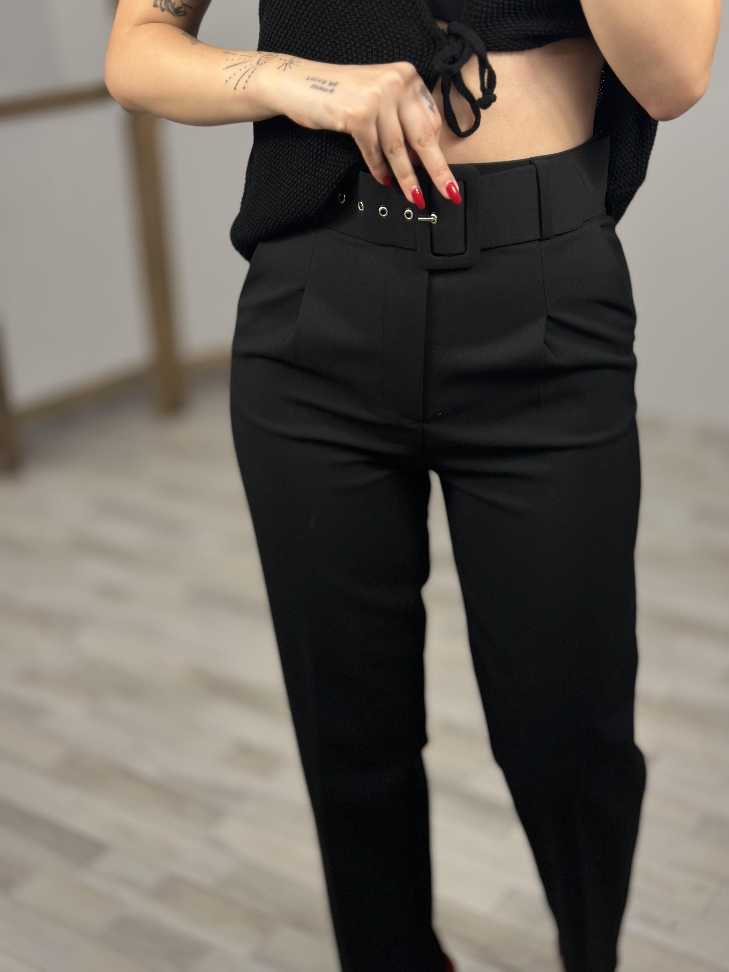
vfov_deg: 39.7
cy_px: 486
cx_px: 364
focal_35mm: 48
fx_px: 1348
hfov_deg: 30.3
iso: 250
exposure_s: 1/100
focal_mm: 6.86
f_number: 1.78
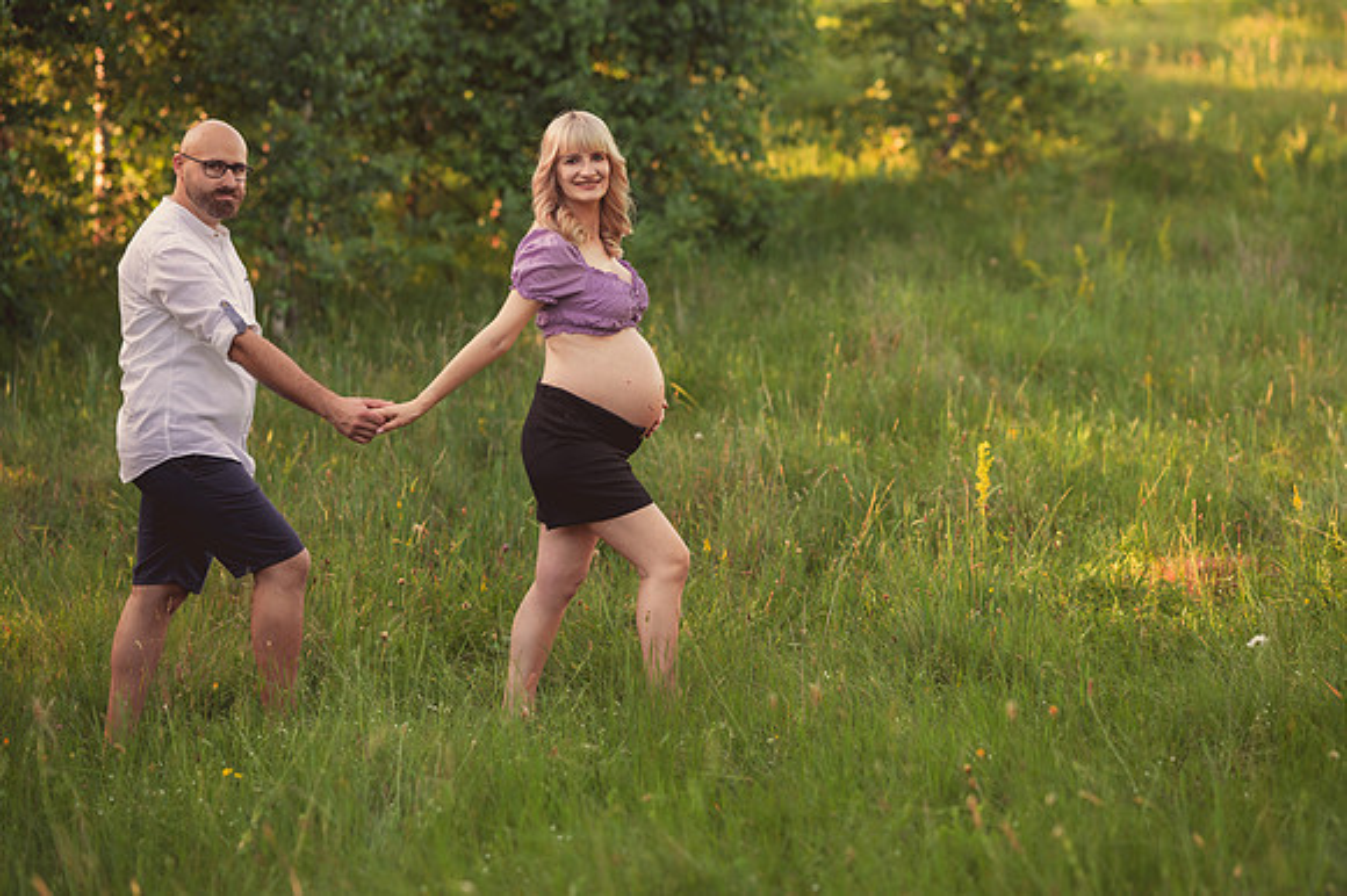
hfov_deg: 23.9
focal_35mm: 85
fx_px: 3178
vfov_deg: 16.1
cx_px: 674
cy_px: 448
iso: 400
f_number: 2.5
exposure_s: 1/800
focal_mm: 85
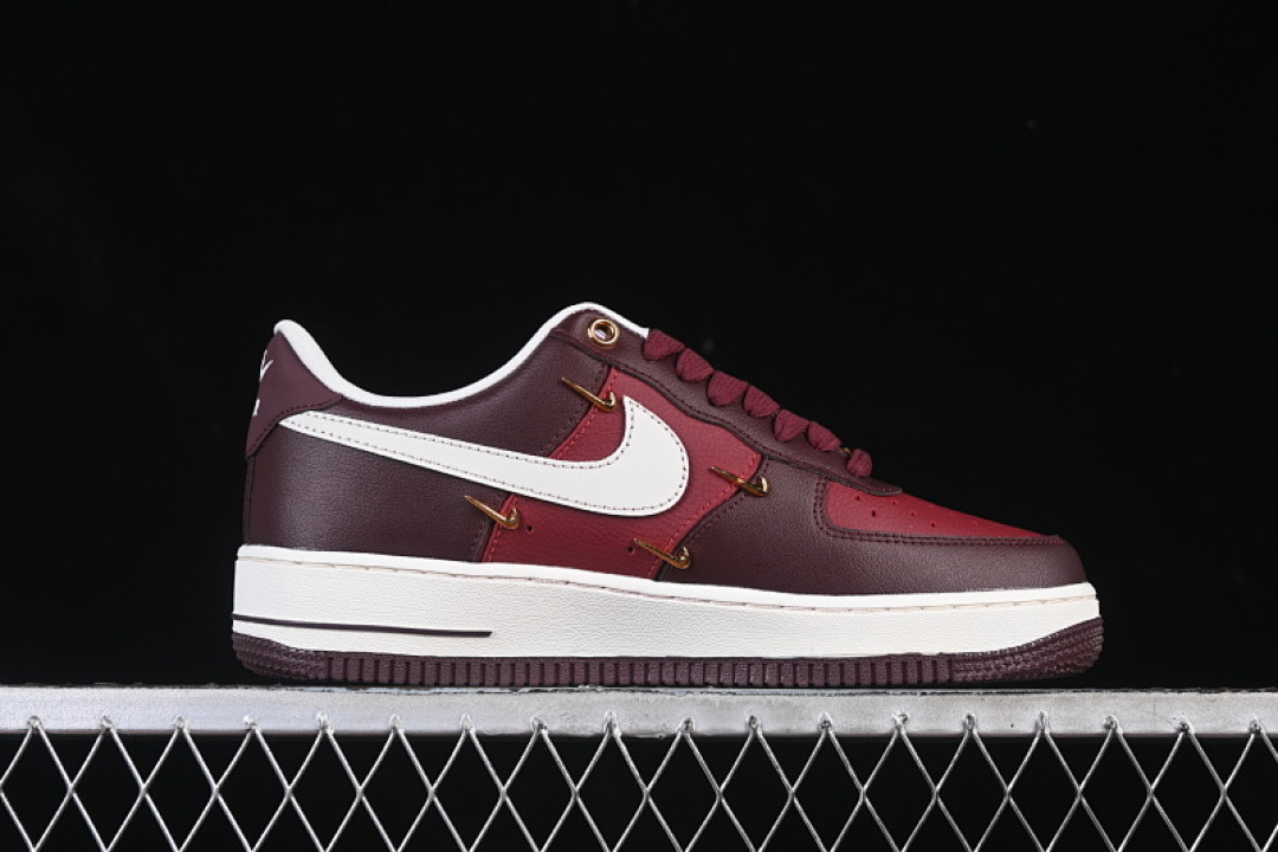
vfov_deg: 18.2
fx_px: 2662
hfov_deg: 27.0
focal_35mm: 75
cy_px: 426
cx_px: 639
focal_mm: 50
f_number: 7.1
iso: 160
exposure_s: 1/60
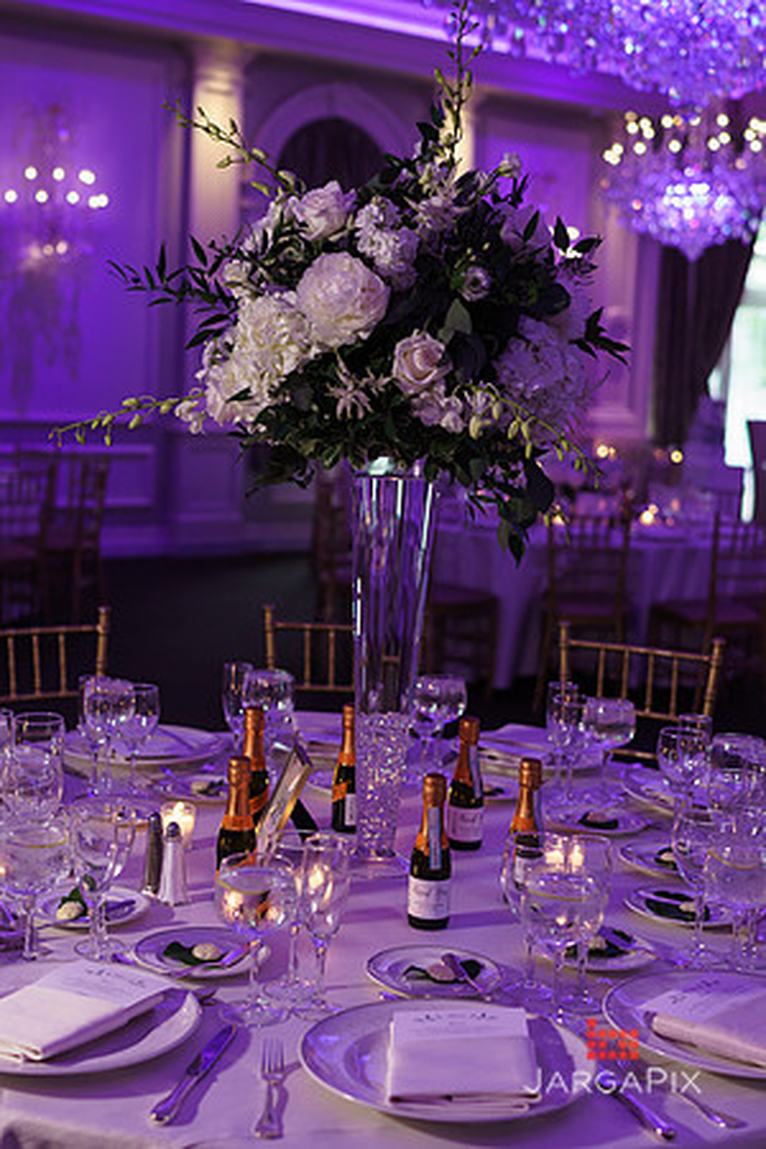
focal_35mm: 52
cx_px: 383
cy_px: 574
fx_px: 1660
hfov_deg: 26.0
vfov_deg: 38.2
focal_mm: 35
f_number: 2
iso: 400
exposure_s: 1/80
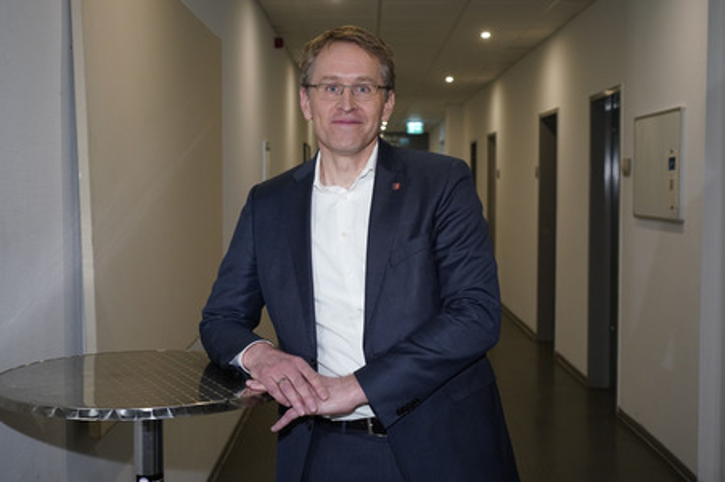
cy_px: 241
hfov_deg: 46.4
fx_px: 845
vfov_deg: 31.8
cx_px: 362
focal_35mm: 42
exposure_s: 1/60
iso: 2000
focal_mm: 42
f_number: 5
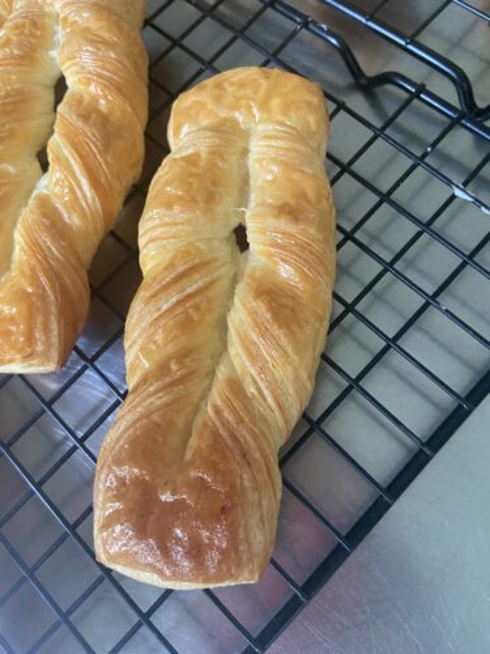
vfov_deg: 67.3
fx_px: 491
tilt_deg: -71.6
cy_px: 327
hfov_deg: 53.1
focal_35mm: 26
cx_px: 245
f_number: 1.8
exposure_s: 1/60
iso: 400
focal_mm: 4.25
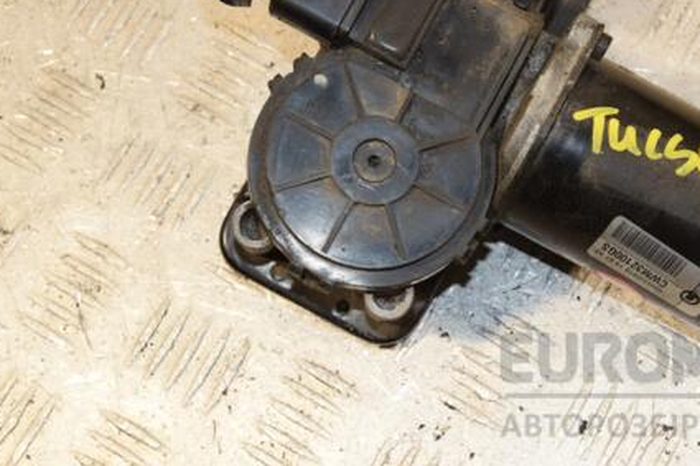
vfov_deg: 15.3
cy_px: 138
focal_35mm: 89
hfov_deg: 22.8
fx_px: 1730
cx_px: 469
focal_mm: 42
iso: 800
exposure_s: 1/200
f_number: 8
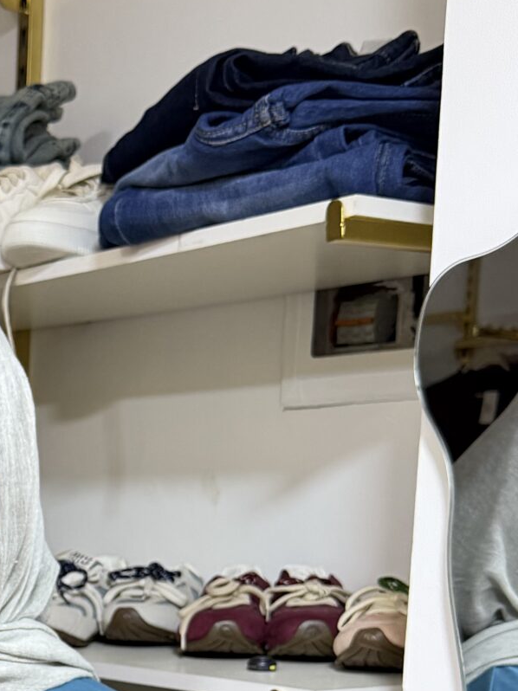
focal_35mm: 77
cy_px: 668
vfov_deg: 24.4
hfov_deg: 17.9
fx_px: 1537
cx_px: -161
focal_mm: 6.76
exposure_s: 1/50
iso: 400
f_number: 1.78
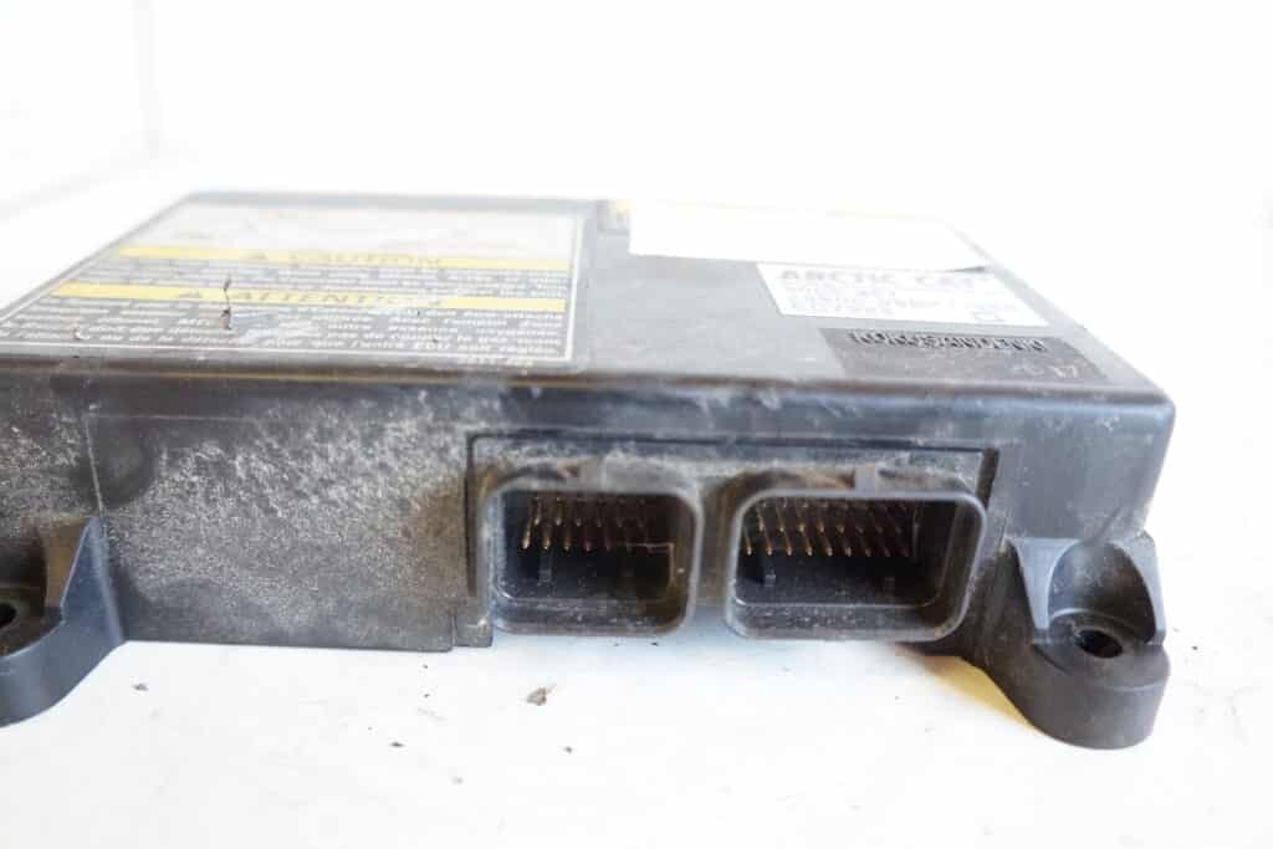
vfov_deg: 47.9
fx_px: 955
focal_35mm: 27
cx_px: 636
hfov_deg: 67.4
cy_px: 424
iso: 2000
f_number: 4
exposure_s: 1/60
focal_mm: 18
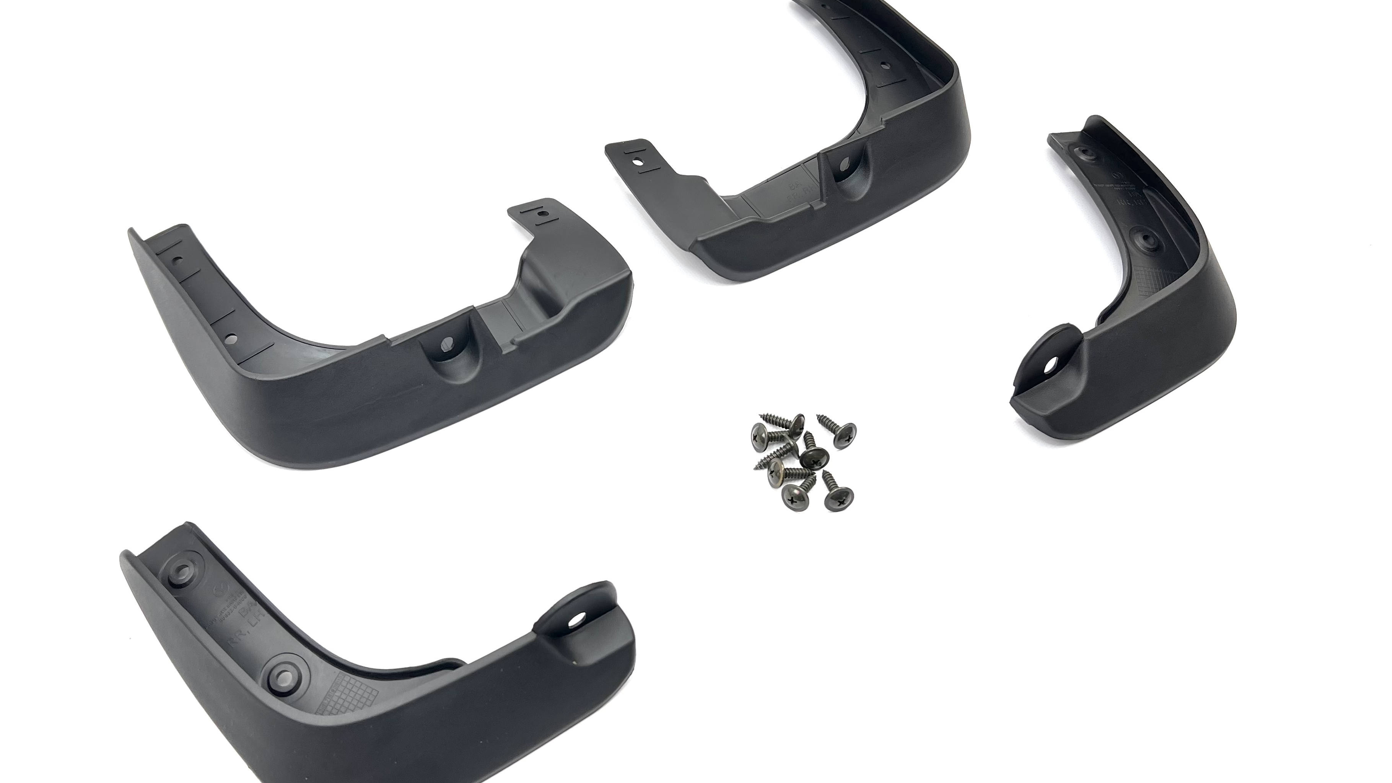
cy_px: 402
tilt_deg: -57.0
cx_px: 700
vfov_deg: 40.2
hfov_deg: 66.1
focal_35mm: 29
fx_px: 1070
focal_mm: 5.7
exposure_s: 1/154
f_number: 1.5
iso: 50
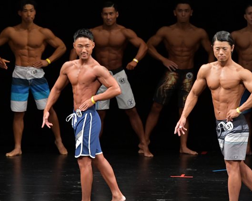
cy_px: 122
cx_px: 166
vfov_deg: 4.2
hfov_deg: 5.2
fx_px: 2766
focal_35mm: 371
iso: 3200
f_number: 5.6
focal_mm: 180
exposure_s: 1/400
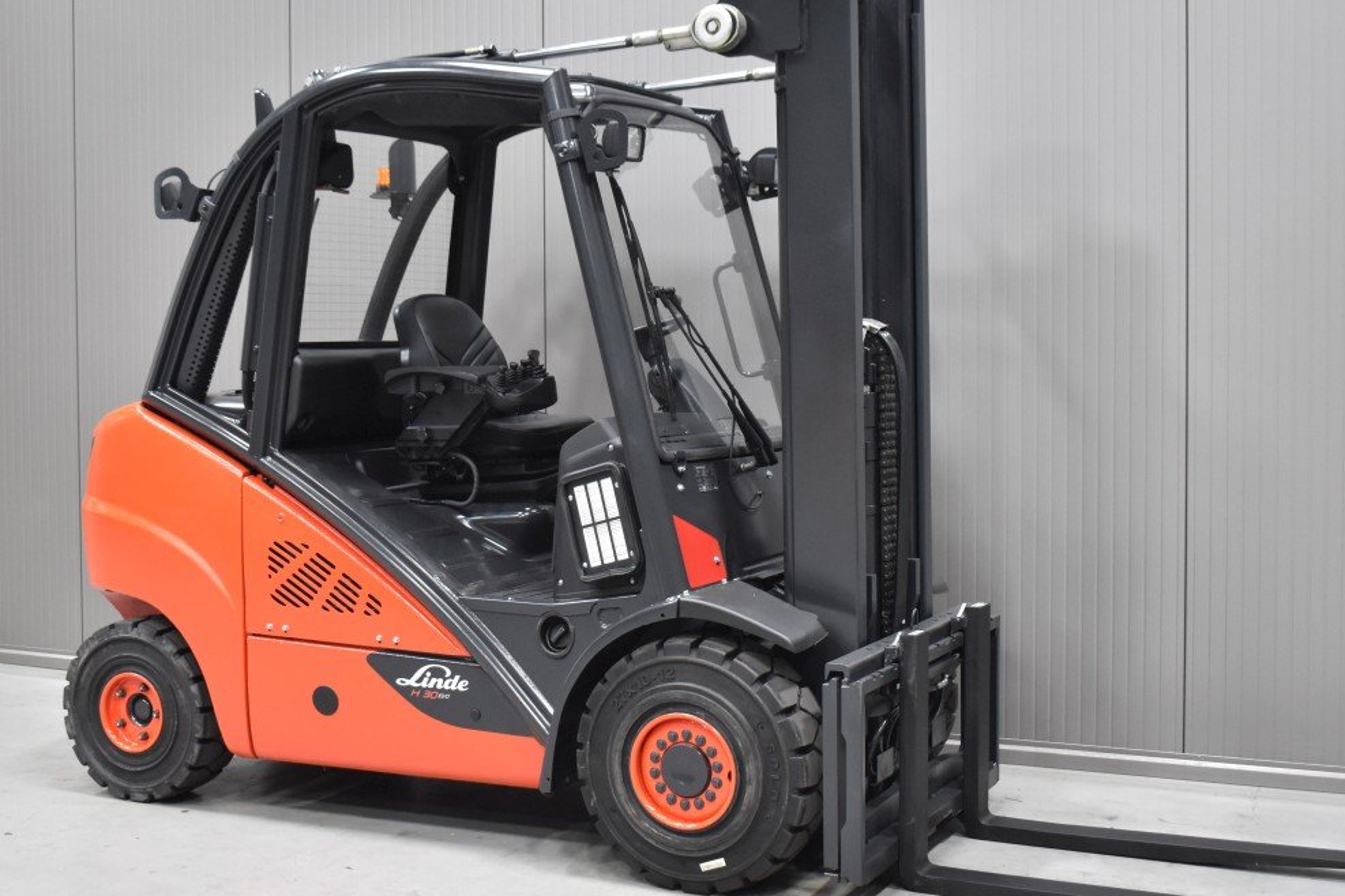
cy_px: 428
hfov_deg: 43.1
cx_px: 632
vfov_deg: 29.5
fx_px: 1704
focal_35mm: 46
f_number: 4
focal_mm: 25
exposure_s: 1/40
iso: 1600
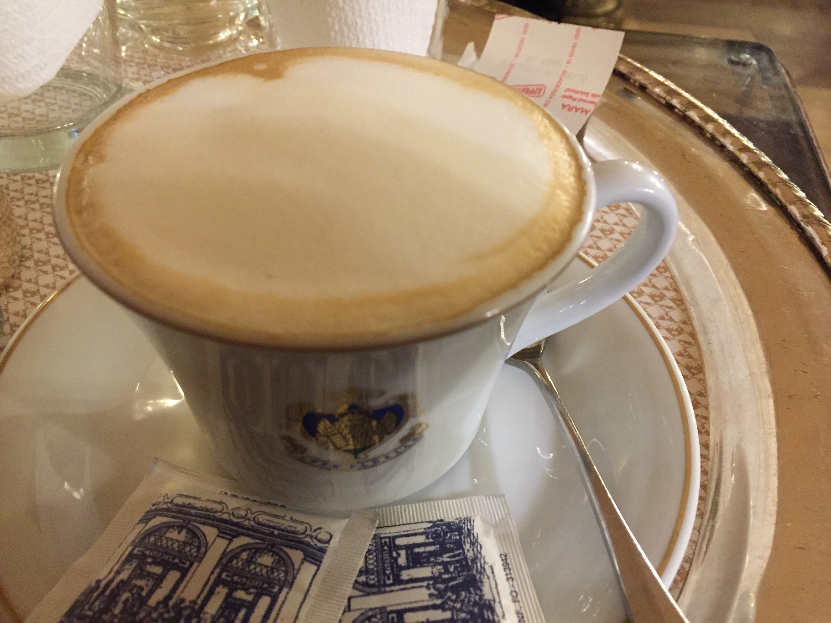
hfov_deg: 61.7
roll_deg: -1.6
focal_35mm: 29
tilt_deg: -43.8
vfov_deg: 48.2
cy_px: 312
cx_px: 416
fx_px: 696
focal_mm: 4.15
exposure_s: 1/33
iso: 250
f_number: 2.2
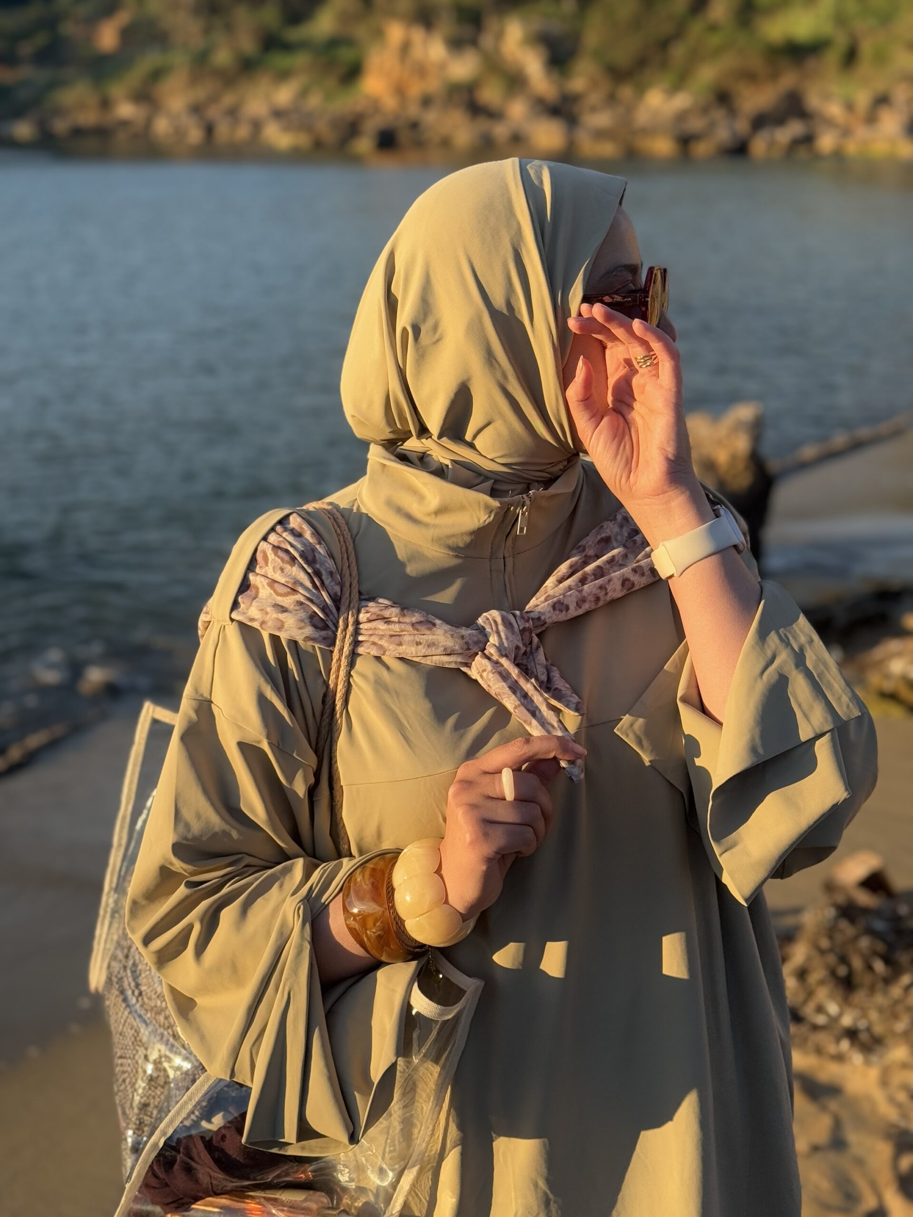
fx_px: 1688
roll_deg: -0.1
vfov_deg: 39.7
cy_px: 608
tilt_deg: -15.9
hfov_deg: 30.3
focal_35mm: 48
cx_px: 456
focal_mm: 6.76
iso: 80
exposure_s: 1/1678
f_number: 1.78
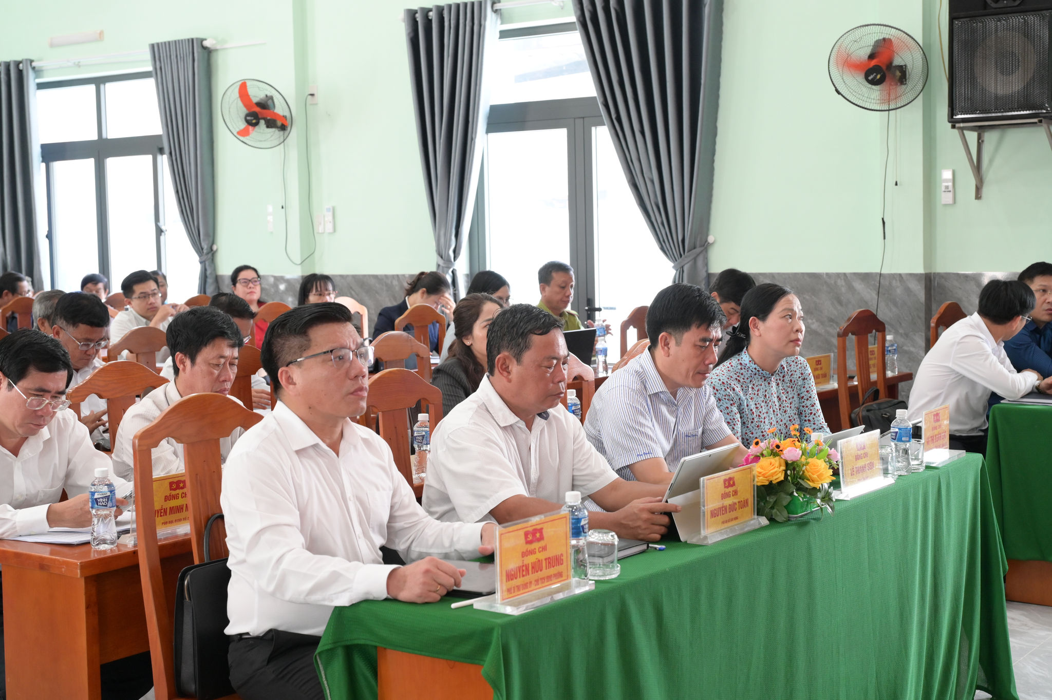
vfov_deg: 27.0
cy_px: 350
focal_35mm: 50
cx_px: 526
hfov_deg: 39.6
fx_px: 1460
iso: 2800
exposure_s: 1/160
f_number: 5.6
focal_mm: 50
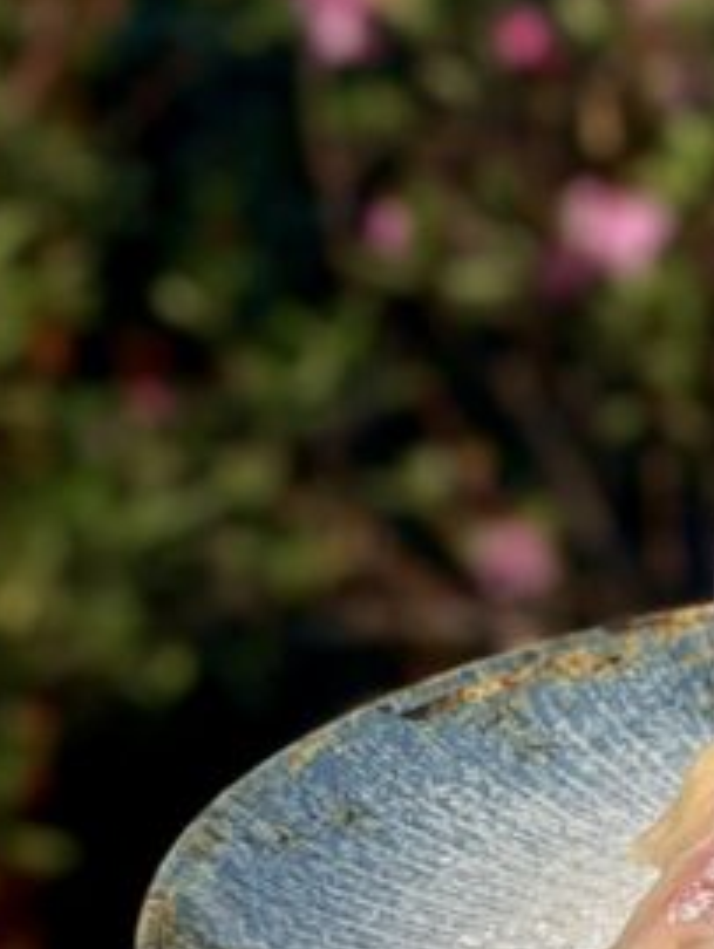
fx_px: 4997
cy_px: -415
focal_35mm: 182
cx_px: 1189
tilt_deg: +7.4
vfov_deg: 10.5
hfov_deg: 8.0
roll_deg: -1.0
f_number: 1.78
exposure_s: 1/13333
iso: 80
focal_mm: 6.76
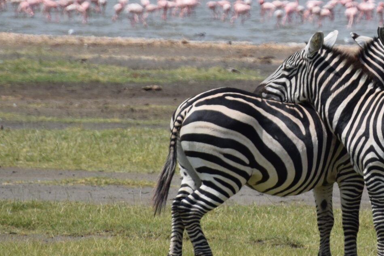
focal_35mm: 1009
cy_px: 7
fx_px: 10762
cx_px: 382
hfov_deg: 2.0
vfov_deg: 1.4
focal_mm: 250
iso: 400
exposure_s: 1/2000
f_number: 6.3
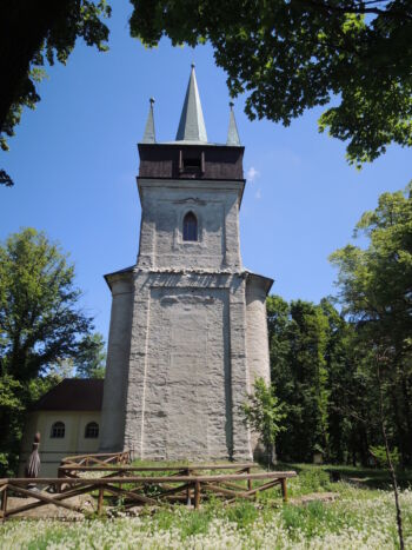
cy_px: 275
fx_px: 381
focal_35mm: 24
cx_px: 206
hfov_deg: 56.8
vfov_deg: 71.6
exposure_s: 1/1000
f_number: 2.8
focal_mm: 4.3
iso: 100
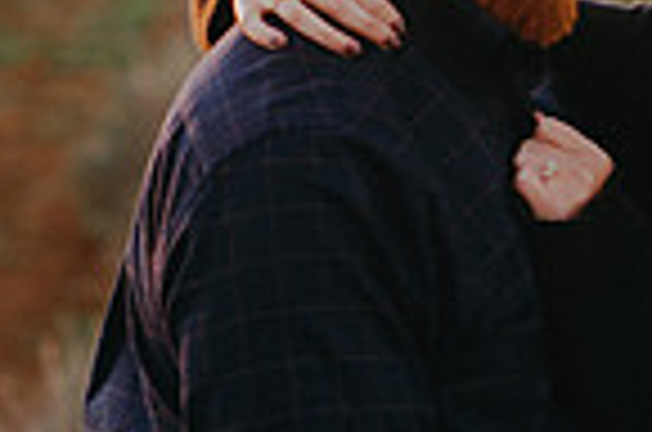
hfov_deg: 6.0
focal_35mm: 341
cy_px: 270
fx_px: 6162
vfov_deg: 4.0
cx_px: 531
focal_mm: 85
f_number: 2.8
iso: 200
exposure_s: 1/125
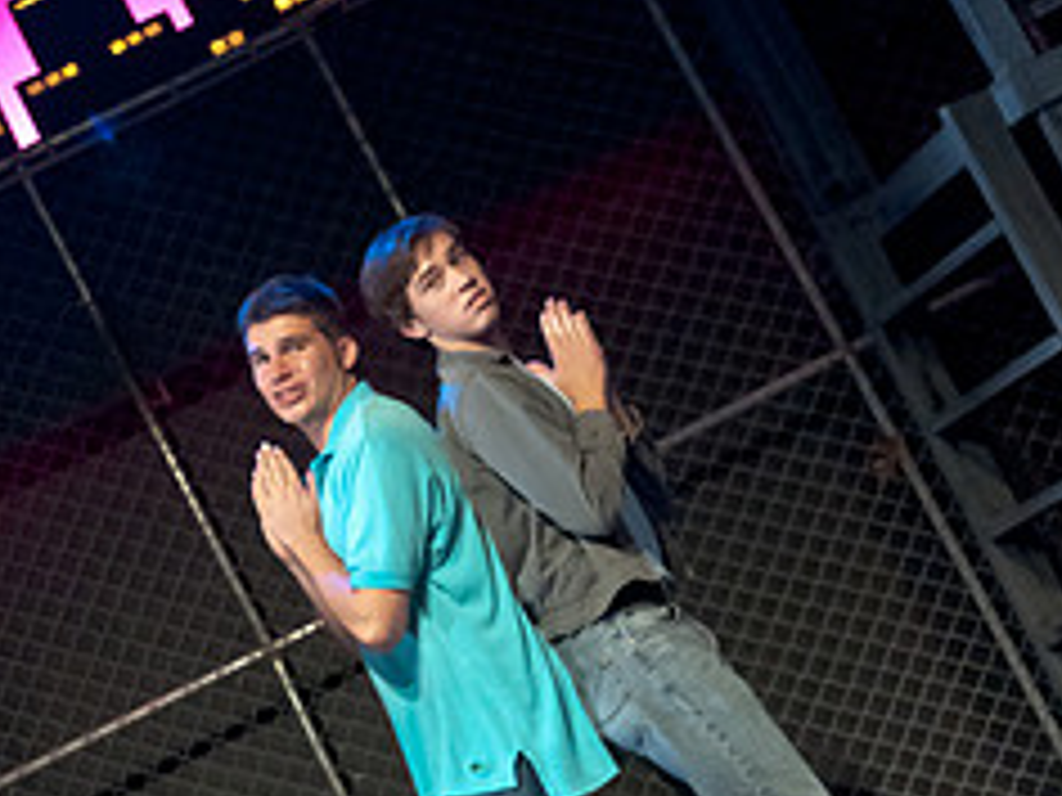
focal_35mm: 77
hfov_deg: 25.3
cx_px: 515
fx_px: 2362
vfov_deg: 19.0
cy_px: 612
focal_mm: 28
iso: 6400
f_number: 3.2
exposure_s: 1/80
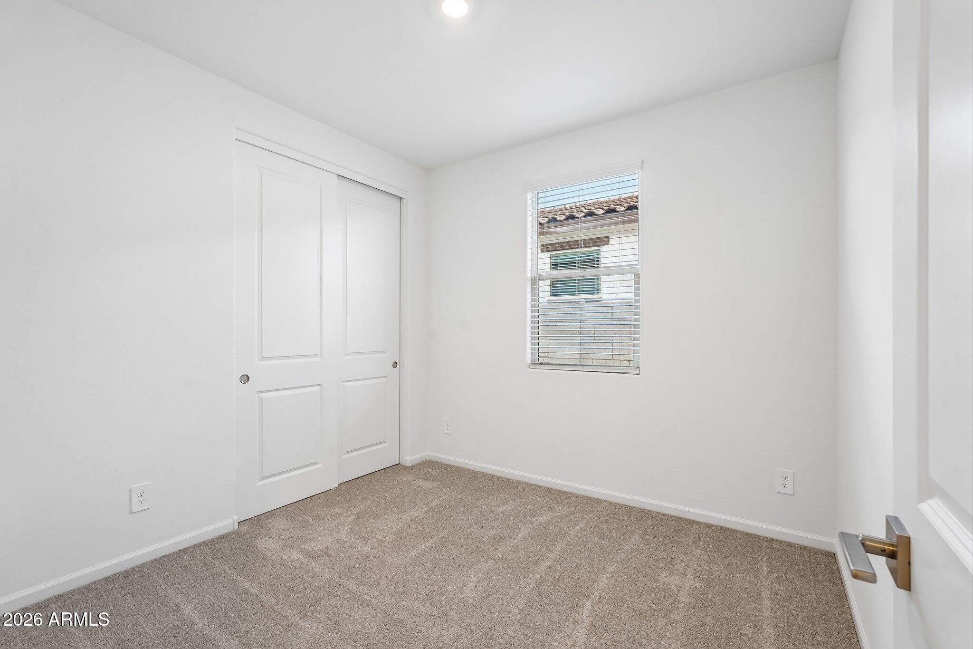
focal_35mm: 16
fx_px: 432
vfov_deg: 73.7
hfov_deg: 96.7
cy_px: 324
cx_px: 486
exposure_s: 1/25
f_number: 8
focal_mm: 16
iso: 400
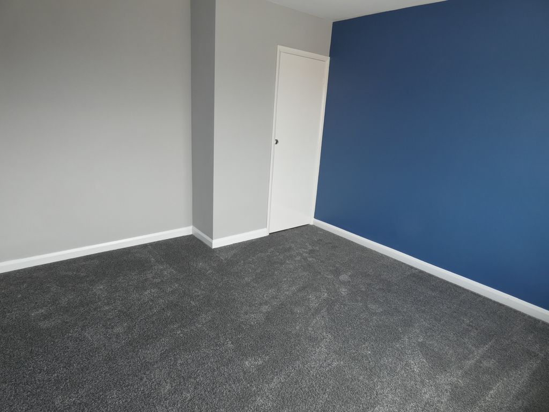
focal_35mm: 20
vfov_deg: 66.0
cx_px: 274
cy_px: 206
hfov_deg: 81.7
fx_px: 317
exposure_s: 1/60
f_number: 2.8
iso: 80
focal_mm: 3.6
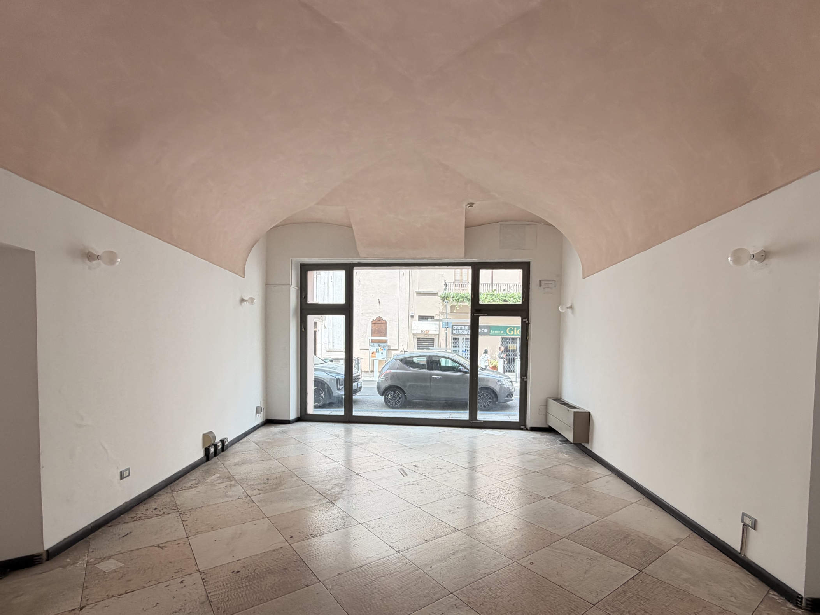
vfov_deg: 74.1
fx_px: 403
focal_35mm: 17
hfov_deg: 90.9
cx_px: 436
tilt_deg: -1.8
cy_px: 360
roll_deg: -0.6
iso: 40
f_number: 2.2
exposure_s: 1/135
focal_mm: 2.22
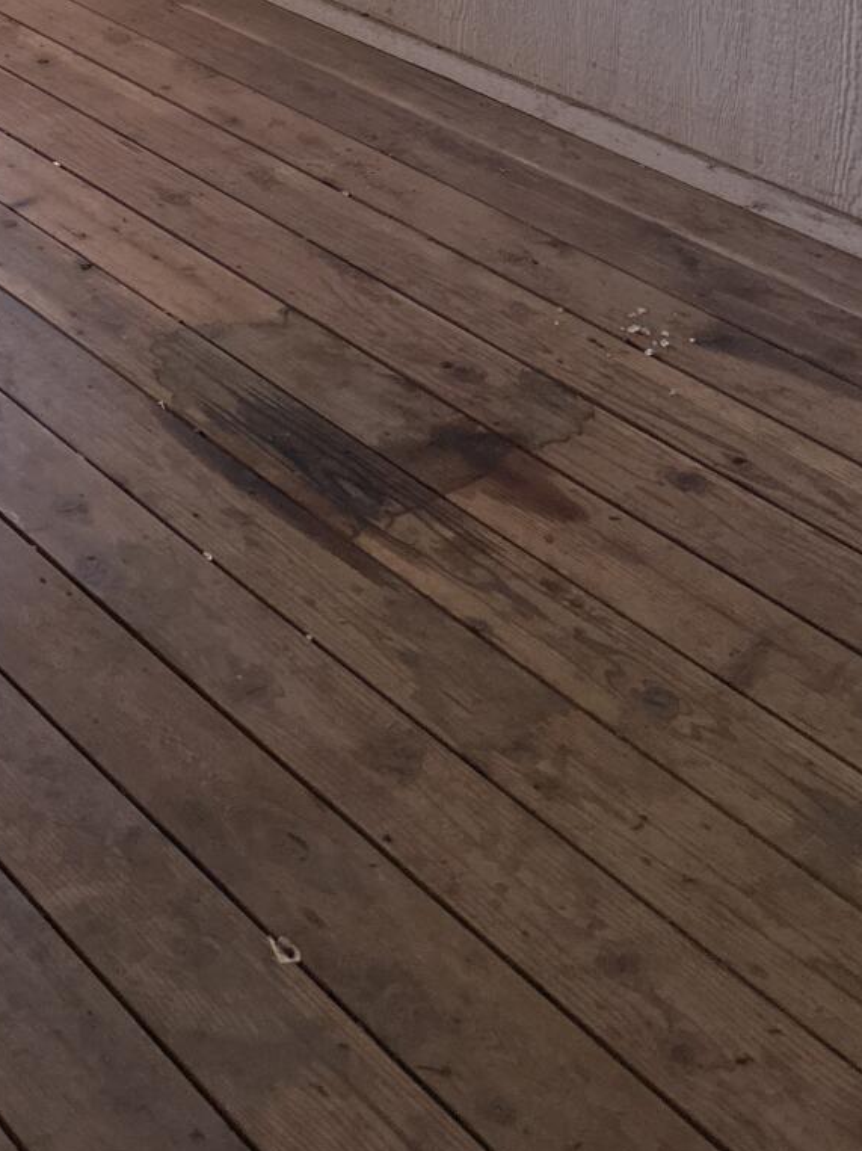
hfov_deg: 22.2
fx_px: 2093
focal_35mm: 63
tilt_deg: -14.6
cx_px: -47
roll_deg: +1.0
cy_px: -207
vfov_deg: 27.3
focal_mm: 6.86
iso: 250
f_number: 1.78
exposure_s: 1/75
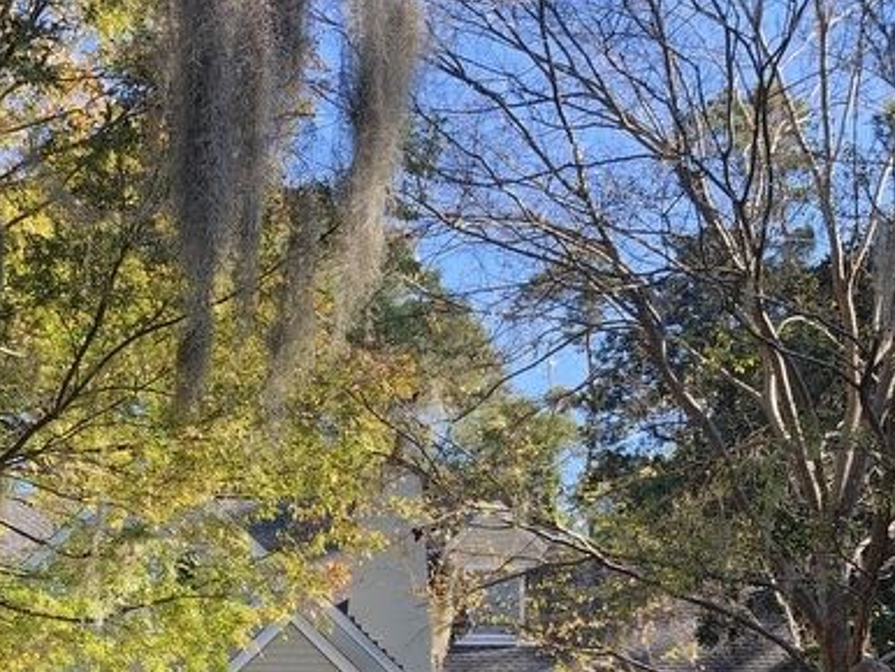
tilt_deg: +7.2
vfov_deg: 24.1
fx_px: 1501
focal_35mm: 58
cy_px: 672
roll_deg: -0.6
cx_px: 241
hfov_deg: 32.7
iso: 20
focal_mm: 4
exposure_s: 1/167
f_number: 1.8
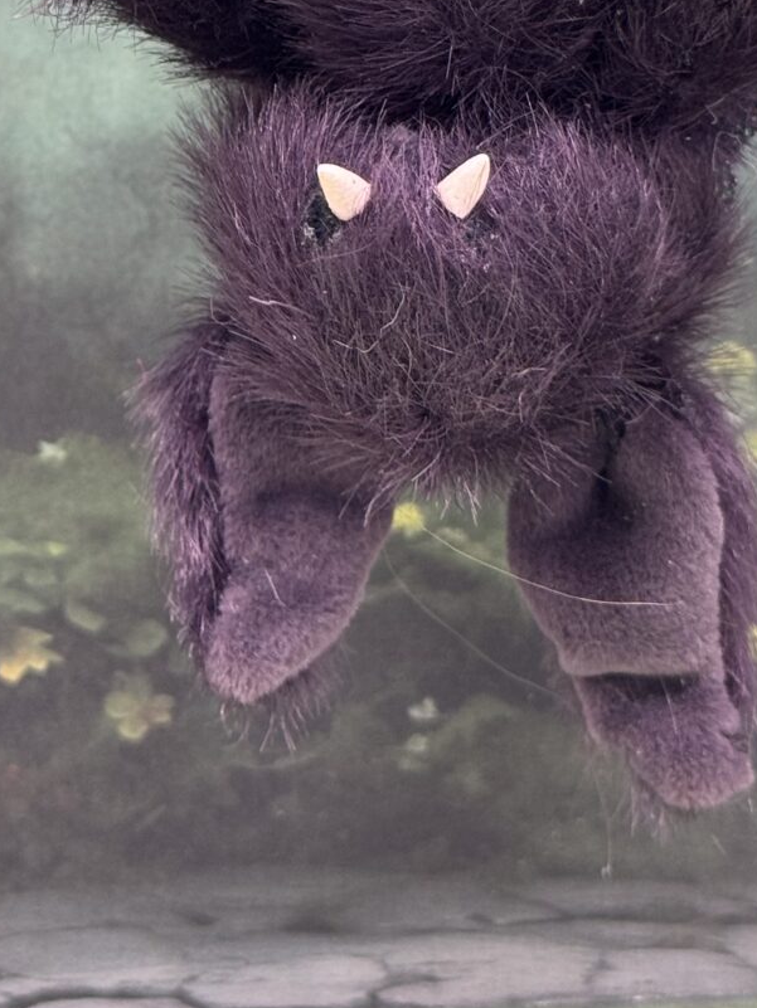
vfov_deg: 16.9
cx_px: 350
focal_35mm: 115
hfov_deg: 12.9
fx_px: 3352
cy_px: 107
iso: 100
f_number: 1.78
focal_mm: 6.76
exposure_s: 1/68
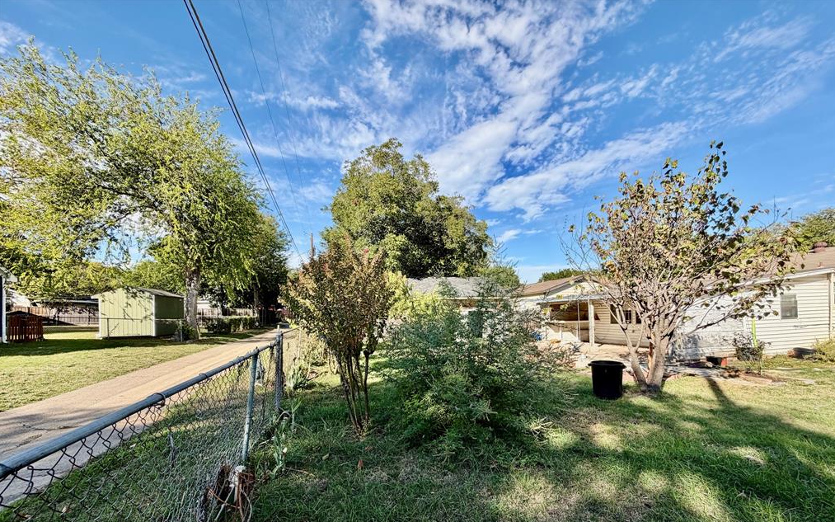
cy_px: 315
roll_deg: +1.9
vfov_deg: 73.9
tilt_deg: -0.8
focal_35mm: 15
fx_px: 341
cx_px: 418
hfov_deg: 101.5
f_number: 2.2
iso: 40
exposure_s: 1/770
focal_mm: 2.22
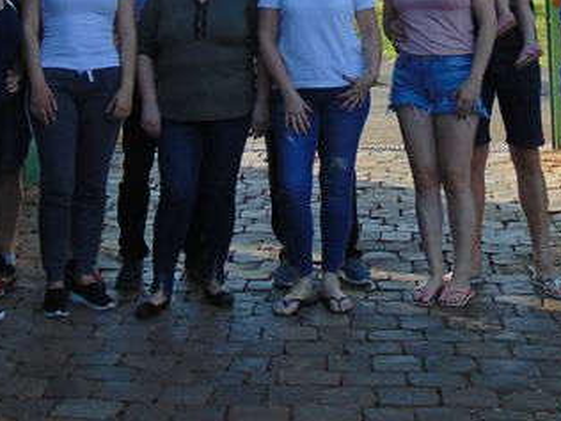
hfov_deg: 24.1
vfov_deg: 17.4
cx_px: 300
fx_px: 1313
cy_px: -75
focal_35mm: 81
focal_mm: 4.5
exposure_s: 1/400
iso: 80
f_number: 3
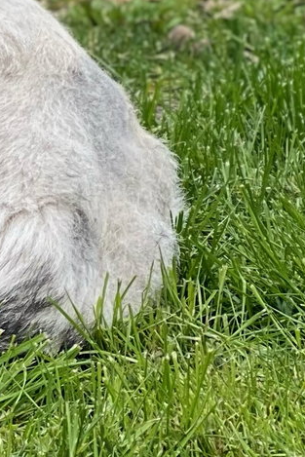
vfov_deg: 8.3
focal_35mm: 246
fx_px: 3124
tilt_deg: -10.7
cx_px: -463
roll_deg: +0.1
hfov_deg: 5.4
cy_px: 47
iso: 20
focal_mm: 6
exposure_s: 1/144
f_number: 2
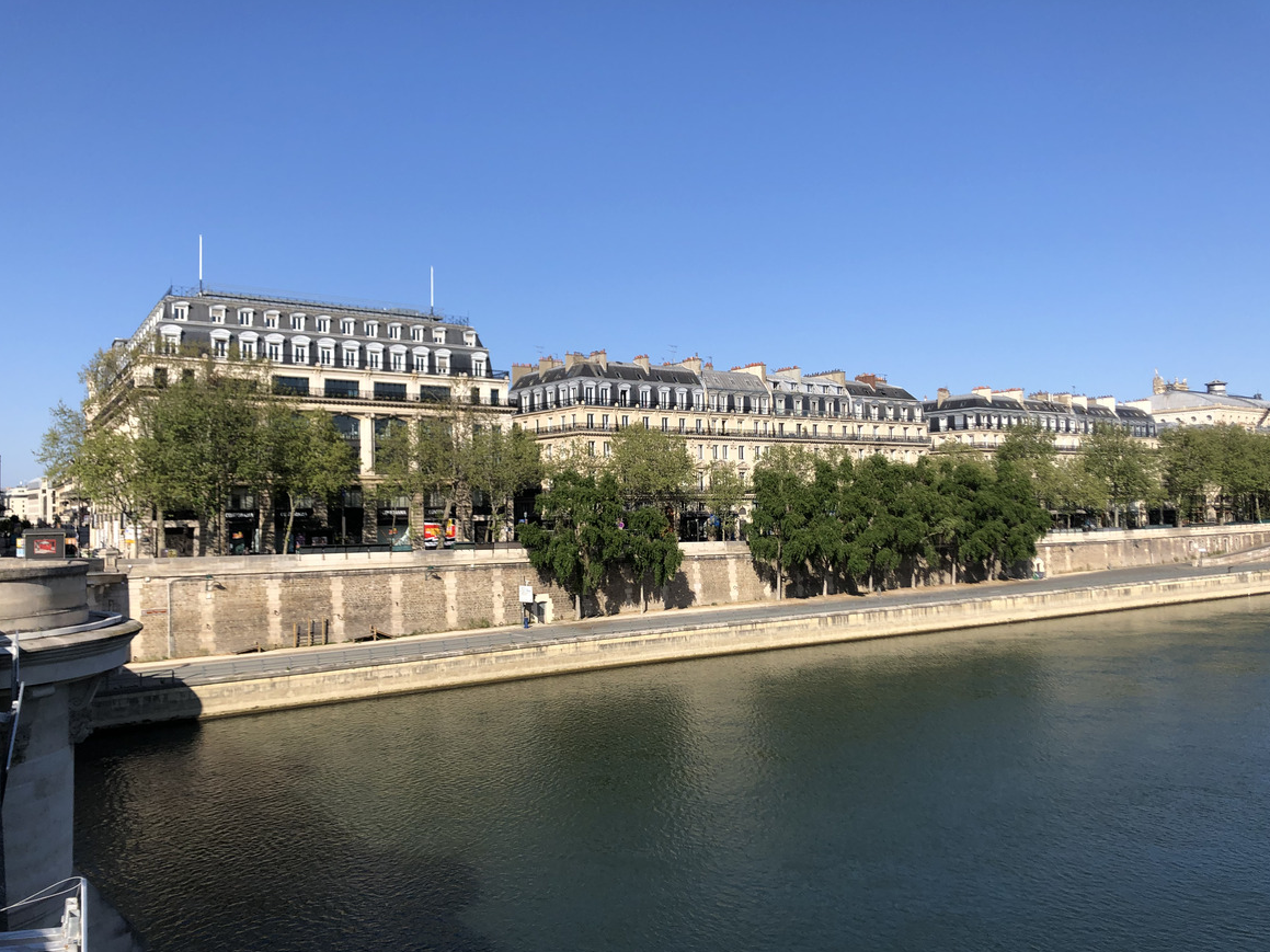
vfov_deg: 48.2
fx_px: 1064
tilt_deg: +1.5
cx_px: 629
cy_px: 486
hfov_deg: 61.7
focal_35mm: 29
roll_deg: +1.9
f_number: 1.8
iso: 20
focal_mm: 4
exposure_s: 1/2208
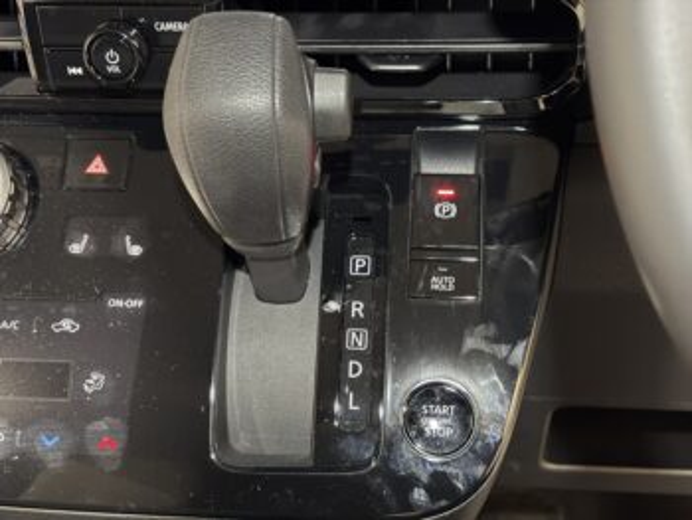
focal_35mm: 52
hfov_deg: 36.8
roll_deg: +3.7
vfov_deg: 28.1
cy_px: 260
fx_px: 1040
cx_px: 346
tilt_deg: -34.6
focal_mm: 5.96
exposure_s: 1/9
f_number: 1.6
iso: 320
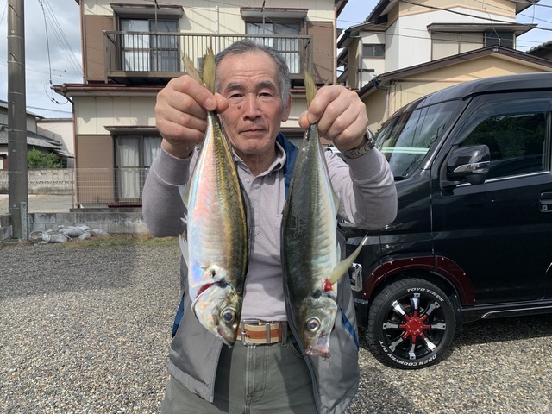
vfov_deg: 53.1
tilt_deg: -5.3
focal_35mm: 26
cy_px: 207
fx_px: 415
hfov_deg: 67.3
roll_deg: +0.3
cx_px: 276
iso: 25
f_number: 1.8
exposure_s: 1/1468
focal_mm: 4.25
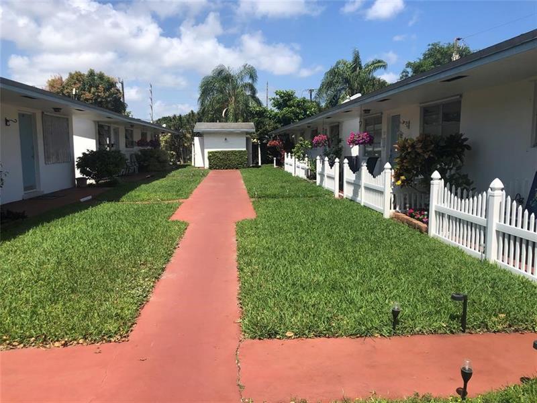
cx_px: 268
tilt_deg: -6.3
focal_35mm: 28
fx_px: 434
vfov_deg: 49.7
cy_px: 202
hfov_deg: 63.4
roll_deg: -0.6
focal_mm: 3.99
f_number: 1.8
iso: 20
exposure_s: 1/2315
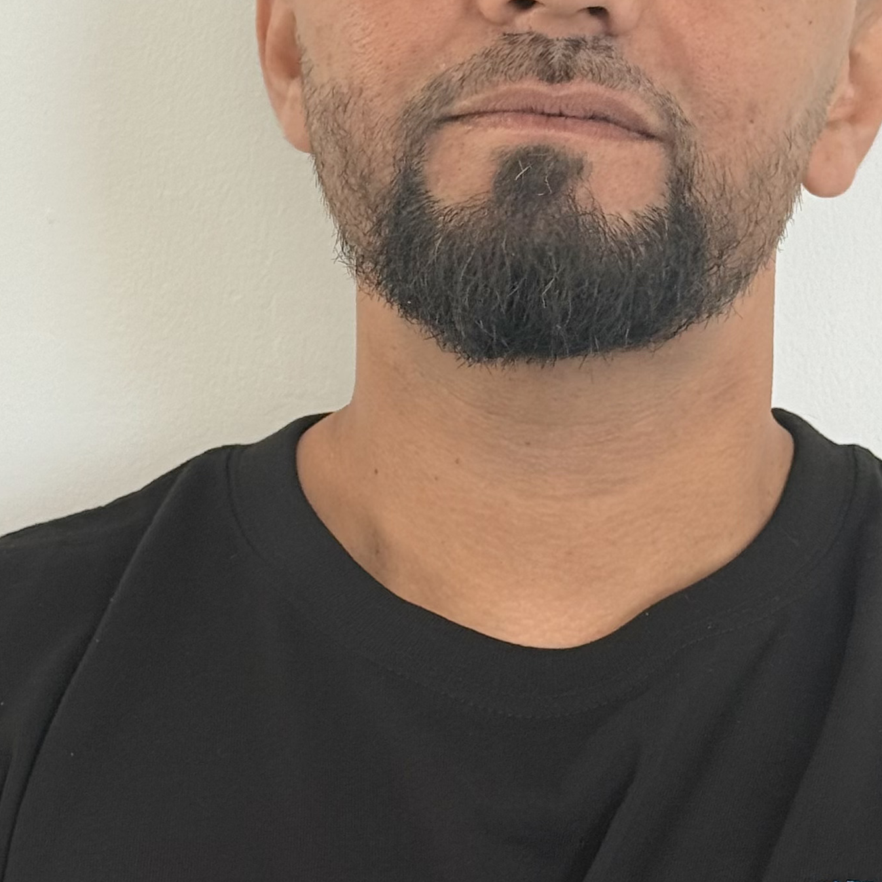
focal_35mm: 127
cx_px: 490
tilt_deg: -3.6
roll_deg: -1.5
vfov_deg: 13.7
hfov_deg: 13.7
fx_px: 3661
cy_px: 528
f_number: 1.78
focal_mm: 6.76
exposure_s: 1/121
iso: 80
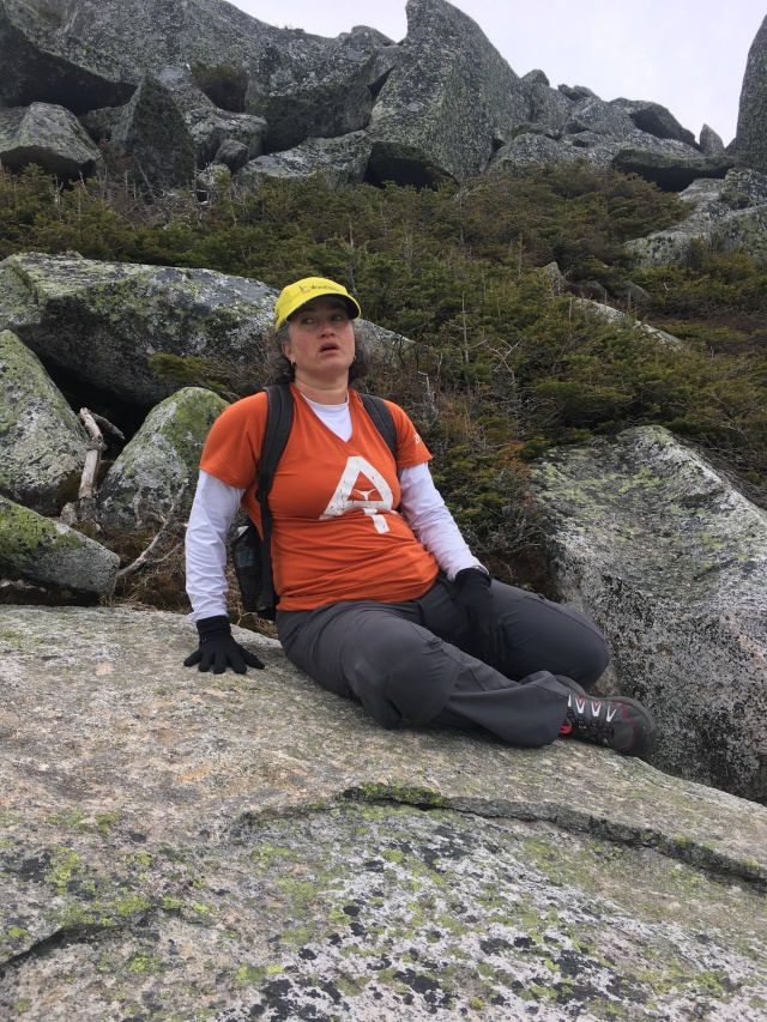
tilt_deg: +9.3
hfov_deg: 48.2
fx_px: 857
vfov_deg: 61.7
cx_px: 384
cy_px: 511
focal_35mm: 29
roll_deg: +2.8
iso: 25
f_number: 2.2
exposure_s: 1/285
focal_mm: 4.15
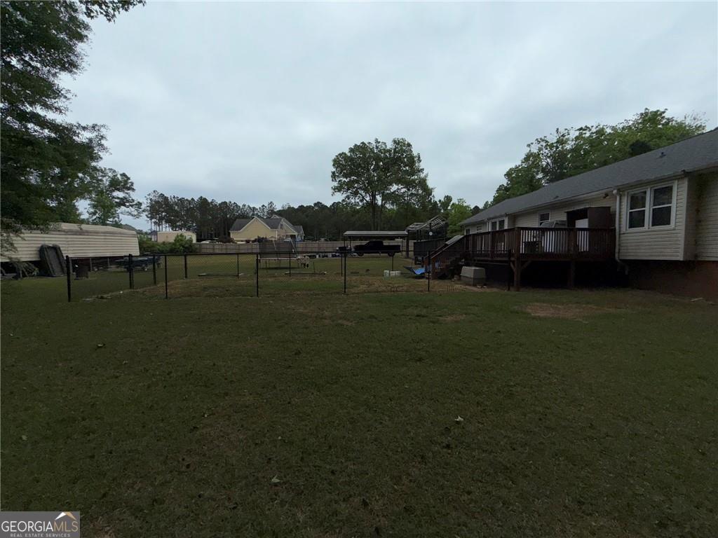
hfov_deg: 102.1
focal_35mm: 14
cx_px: 359
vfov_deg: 85.7
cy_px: 269
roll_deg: -0.4
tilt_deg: -4.3
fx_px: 290
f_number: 2.2
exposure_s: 1/3663
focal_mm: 2.22
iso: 16
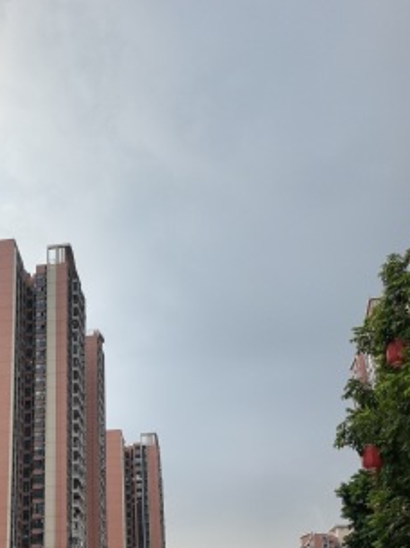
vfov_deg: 35.5
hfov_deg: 27.3
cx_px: 70
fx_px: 823
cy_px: 450
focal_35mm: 52
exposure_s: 1/575
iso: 50
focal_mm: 6.98
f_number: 2
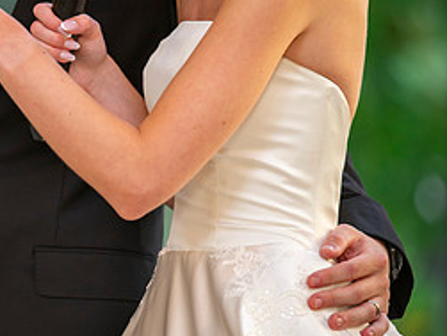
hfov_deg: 4.7
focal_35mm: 419
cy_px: 132
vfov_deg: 3.6
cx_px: 11
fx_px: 5418
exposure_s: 1/100
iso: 640
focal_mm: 185
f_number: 2.8
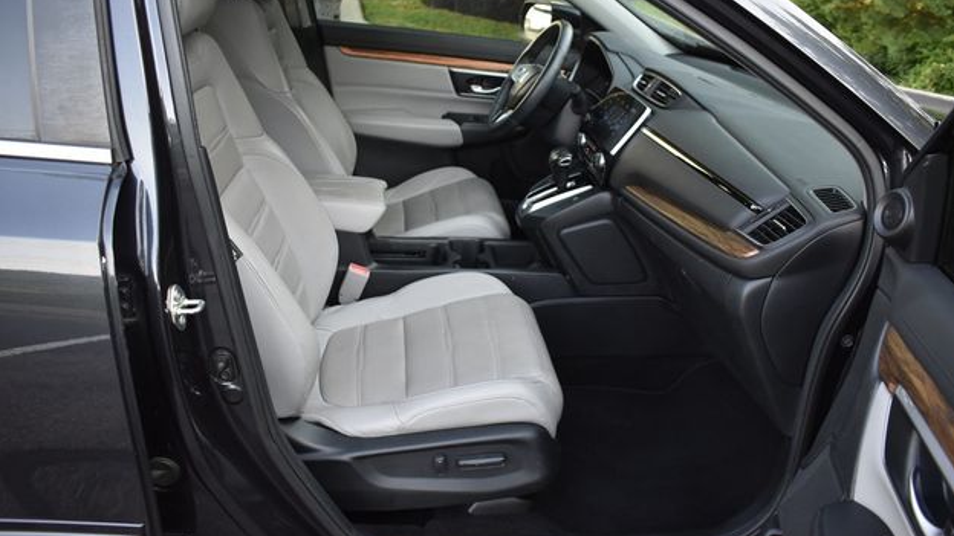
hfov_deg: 66.1
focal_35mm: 29
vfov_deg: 40.1
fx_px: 734
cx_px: 488
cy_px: 244
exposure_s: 1/200
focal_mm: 18
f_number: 3.5
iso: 800
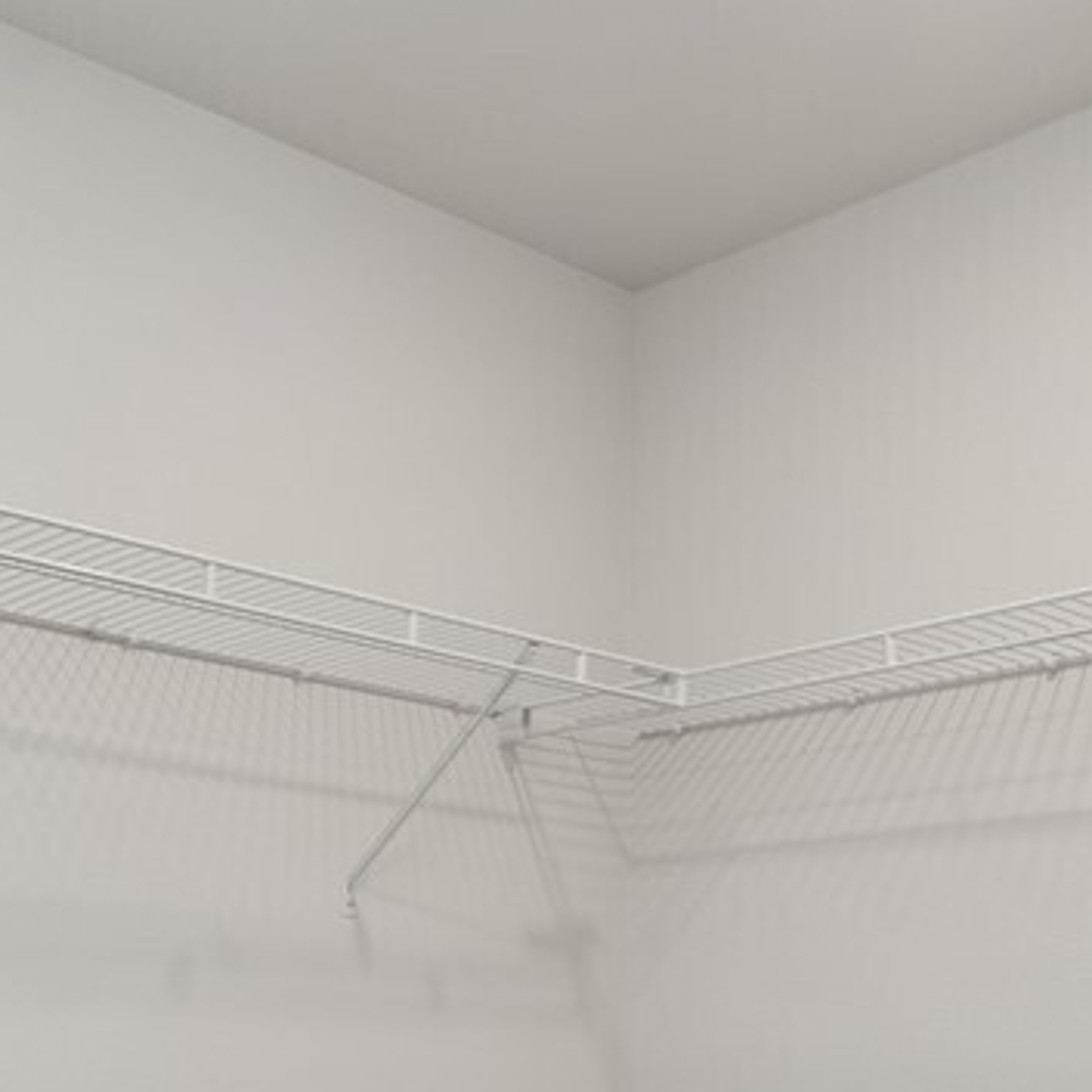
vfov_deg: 32.1
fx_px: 1749
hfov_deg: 32.3
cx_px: 36
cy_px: 1073
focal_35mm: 49
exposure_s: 1/8
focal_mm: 12
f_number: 7.1
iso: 1000
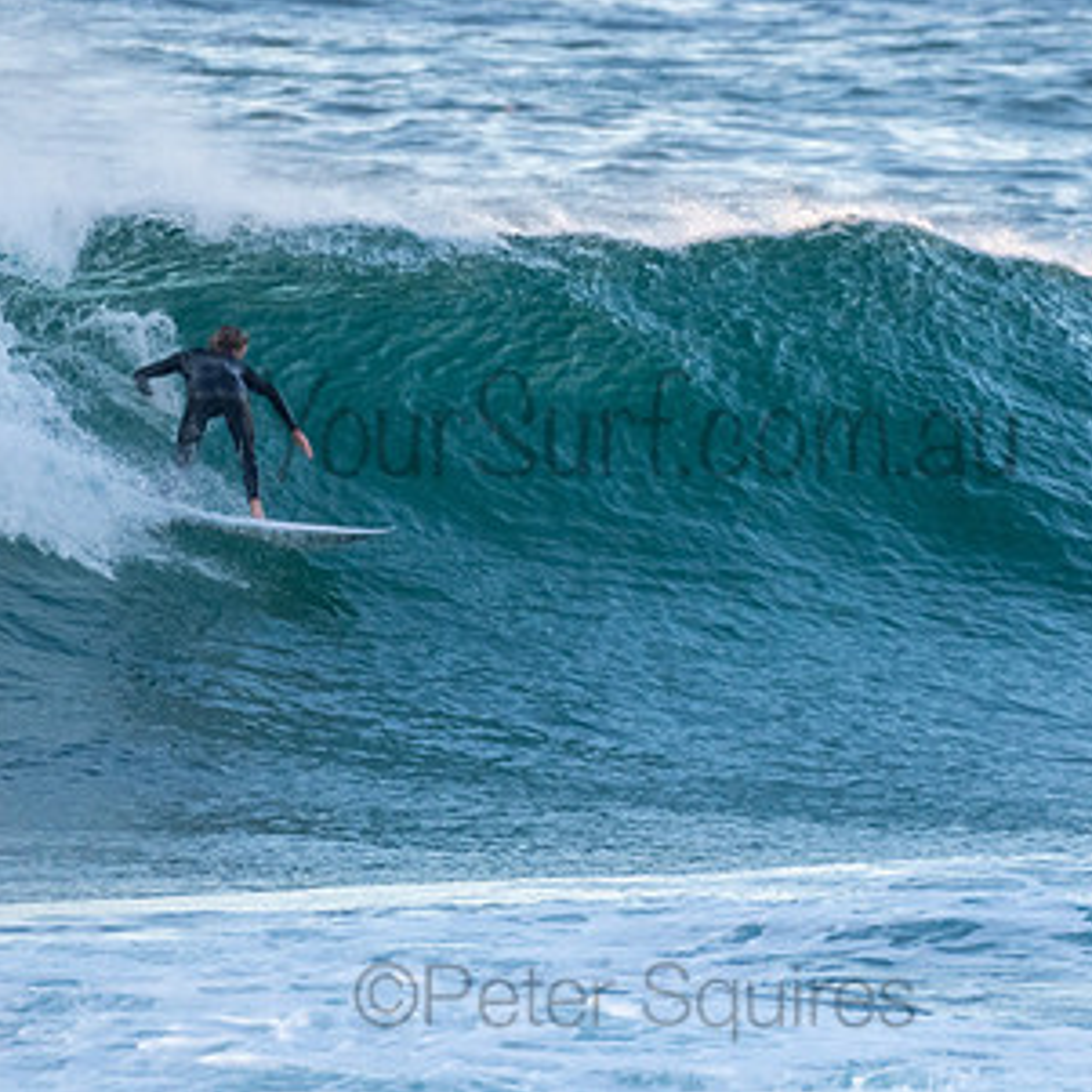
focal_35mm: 1228
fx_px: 43828
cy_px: 394
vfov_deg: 1.4
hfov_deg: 1.4
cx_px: 635
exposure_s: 1/1250
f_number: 5.6
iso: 1400
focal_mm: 500
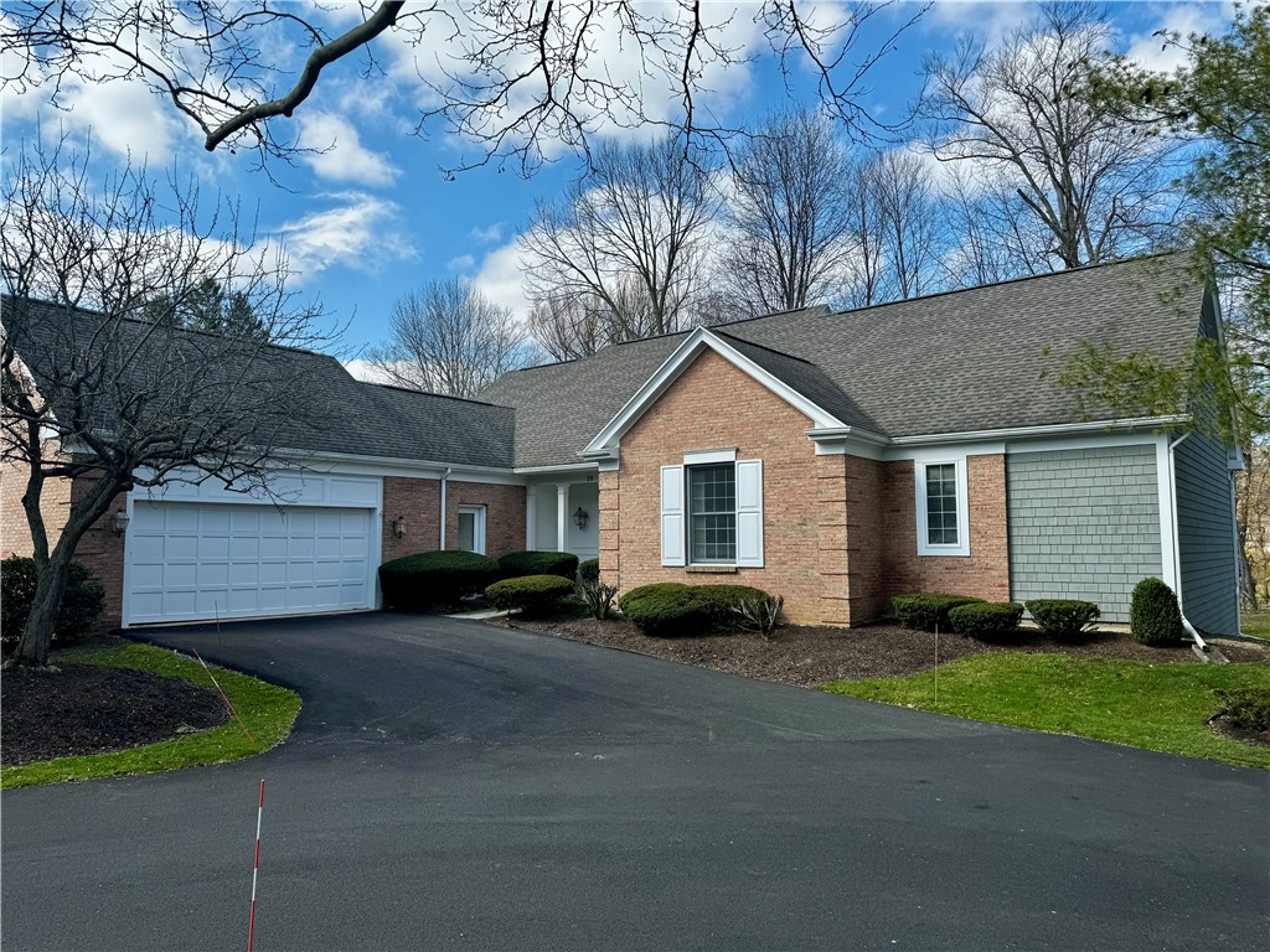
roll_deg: +0.1
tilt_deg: +3.7
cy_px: 476
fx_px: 881
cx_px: 635
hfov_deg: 71.6
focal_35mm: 24
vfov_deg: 56.8
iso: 80
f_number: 1.78
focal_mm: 6.86
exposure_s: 1/3096
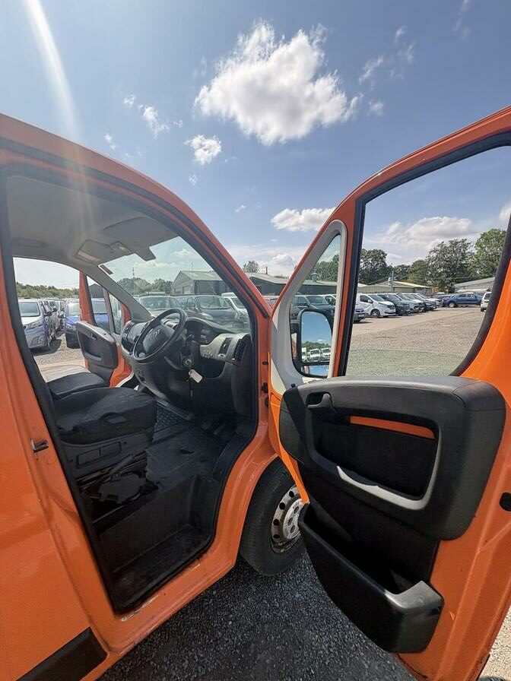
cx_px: 256
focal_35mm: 14
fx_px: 276
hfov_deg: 85.7
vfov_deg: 102.1
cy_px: 340
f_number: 2.2
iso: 40
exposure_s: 1/707
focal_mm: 2.22
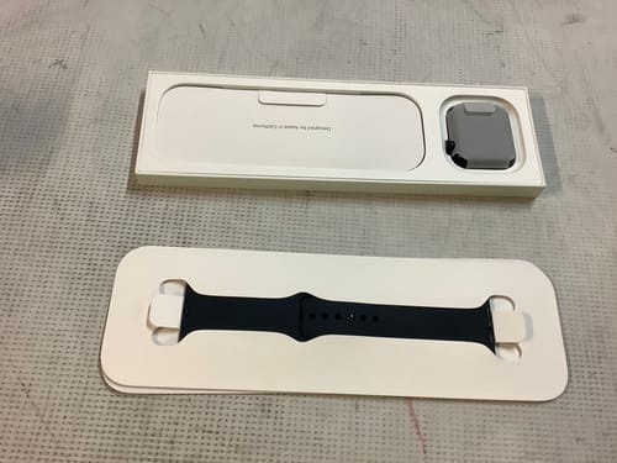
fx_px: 553
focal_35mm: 31
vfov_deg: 45.4
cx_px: 308
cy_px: 232
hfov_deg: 58.4
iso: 125
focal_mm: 3.3
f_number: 2.4
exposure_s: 1/50
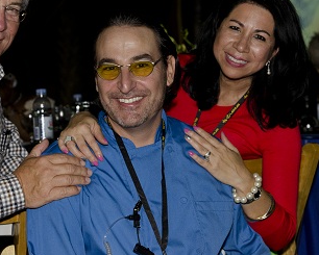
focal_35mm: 102
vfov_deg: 15.1
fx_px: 961
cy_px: 96
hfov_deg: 18.8
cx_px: 103
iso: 800
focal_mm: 45
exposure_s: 1/60
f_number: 4
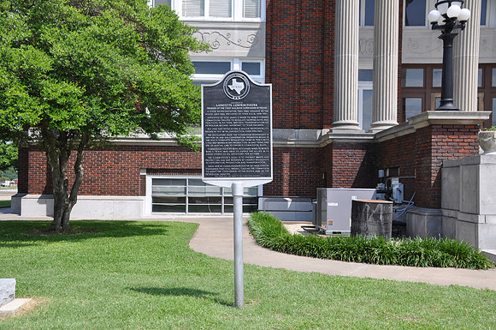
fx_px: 578
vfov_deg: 31.8
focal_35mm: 42
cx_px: 248
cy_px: 165
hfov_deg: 46.5
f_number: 8
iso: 200
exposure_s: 1/250
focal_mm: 28
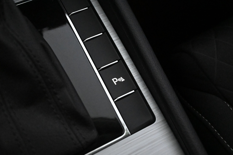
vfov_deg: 22.1
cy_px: 78
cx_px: 116
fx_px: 398
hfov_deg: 32.6
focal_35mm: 62
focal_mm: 41
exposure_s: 1/60
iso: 12800
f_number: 5.6
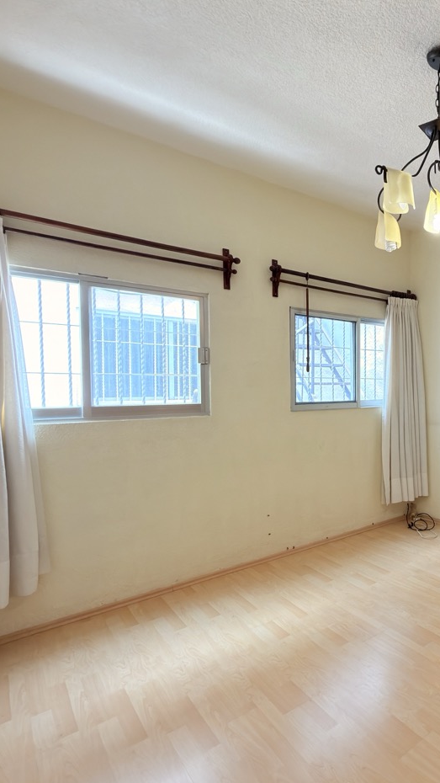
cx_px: 389
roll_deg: +0.3
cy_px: 399
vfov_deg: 83.8
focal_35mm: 21
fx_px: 436
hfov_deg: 48.5
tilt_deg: -0.8
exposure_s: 1/30
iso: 64
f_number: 2.2
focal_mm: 2.22
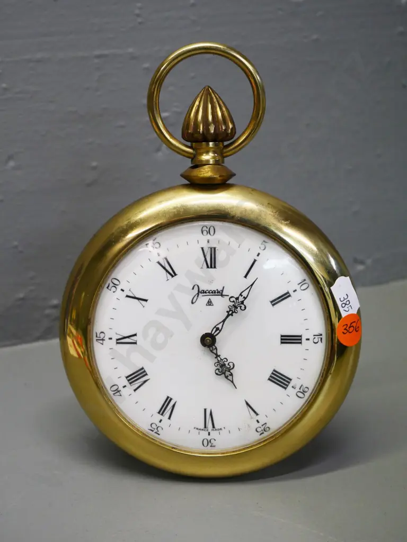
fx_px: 1003
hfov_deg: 22.9
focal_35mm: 64
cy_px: 271
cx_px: 204
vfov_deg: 30.3
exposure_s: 1/160
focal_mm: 32
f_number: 5.6
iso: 1600
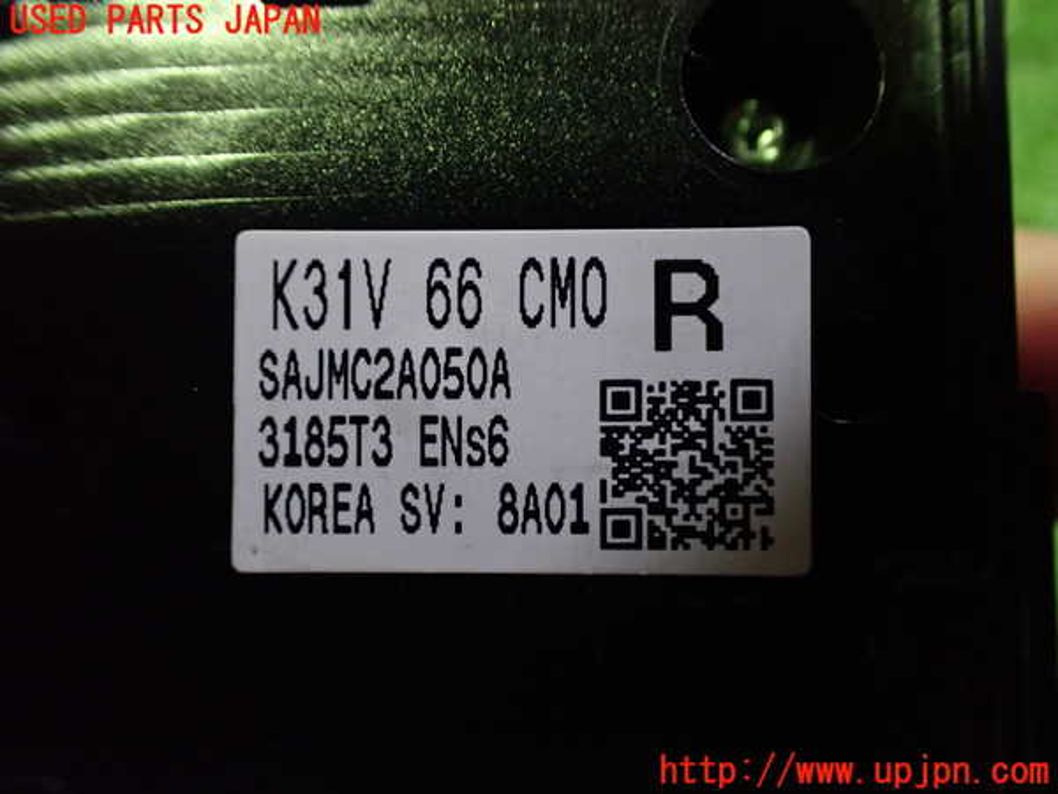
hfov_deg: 60.0
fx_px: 917
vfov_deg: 46.8
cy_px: 397
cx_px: 529
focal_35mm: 30
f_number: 2.3
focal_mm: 5.4
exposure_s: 1/40
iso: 800
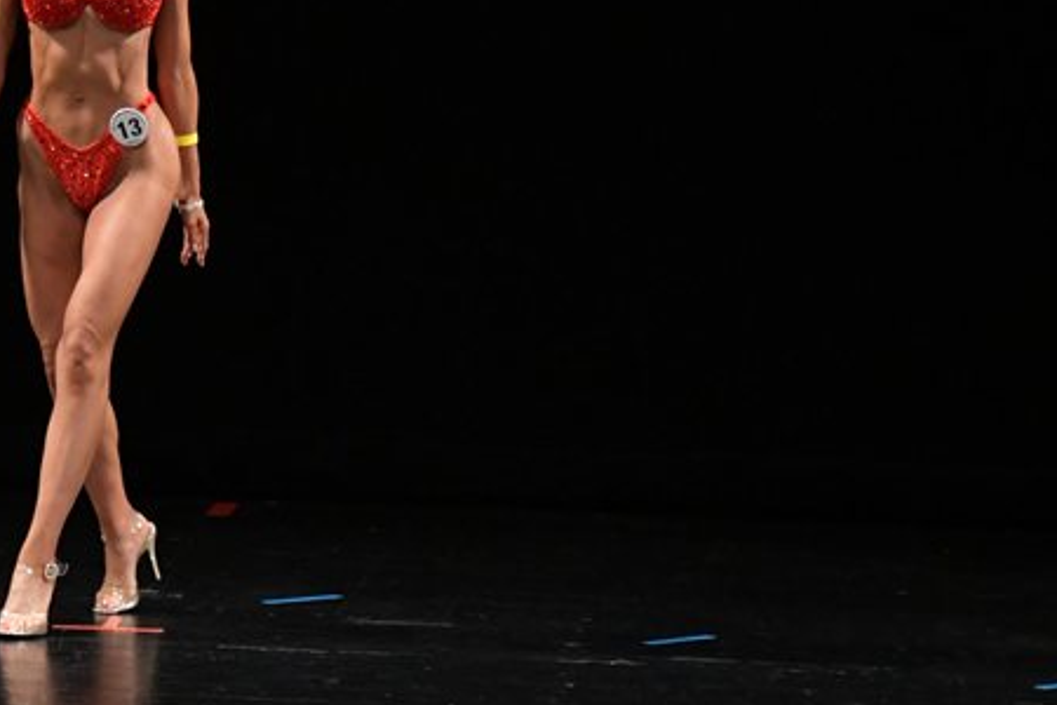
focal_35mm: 465
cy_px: 167
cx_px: 206
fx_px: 13652
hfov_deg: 4.4
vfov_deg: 3.0
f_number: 5.6
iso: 3200
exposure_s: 1/400
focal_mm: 180
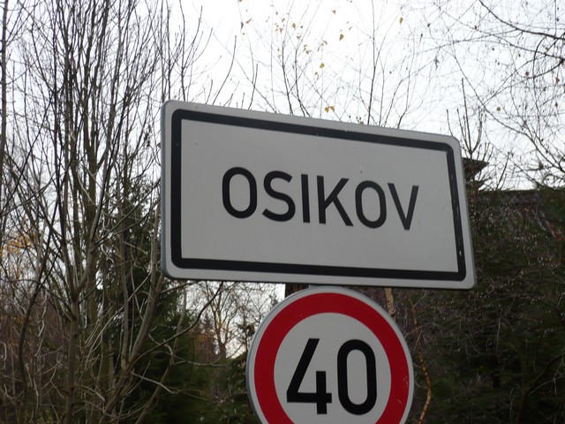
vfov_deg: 24.4
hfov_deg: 32.2
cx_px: 282
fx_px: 979
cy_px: 212
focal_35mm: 60
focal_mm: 9.9
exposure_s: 1/100
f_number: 3.7
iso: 100
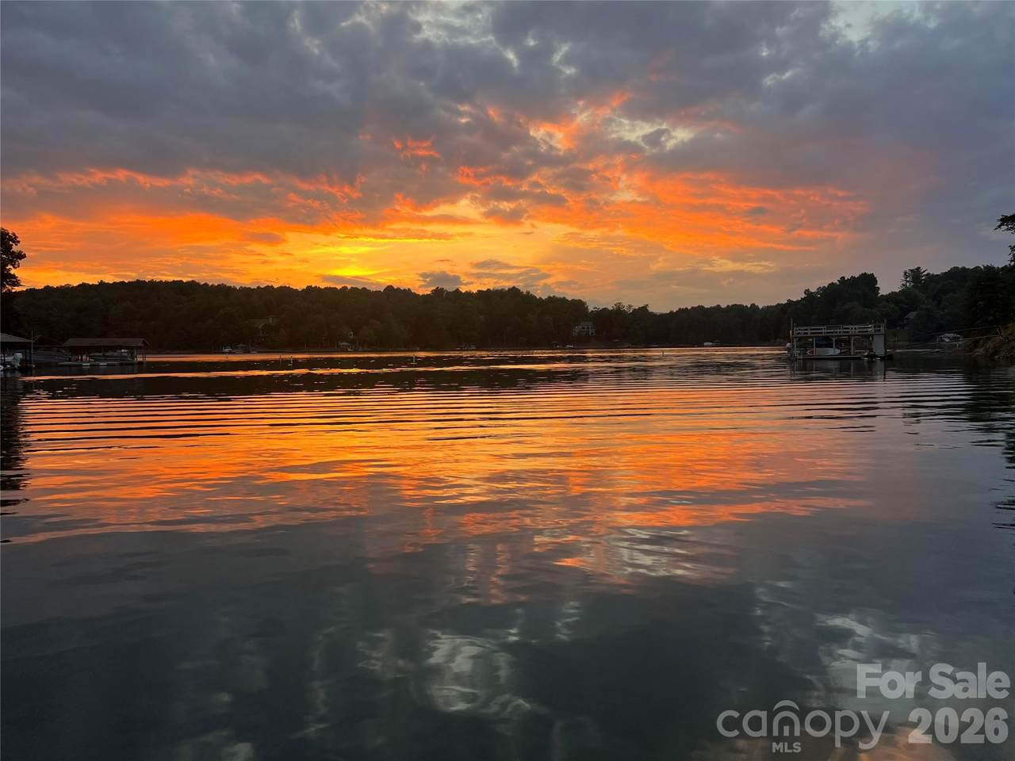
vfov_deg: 53.1
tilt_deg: -2.1
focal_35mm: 26
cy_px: 380
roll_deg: +0.5
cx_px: 508
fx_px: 762
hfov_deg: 67.3
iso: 40
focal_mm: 5.7
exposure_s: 1/207
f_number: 1.5
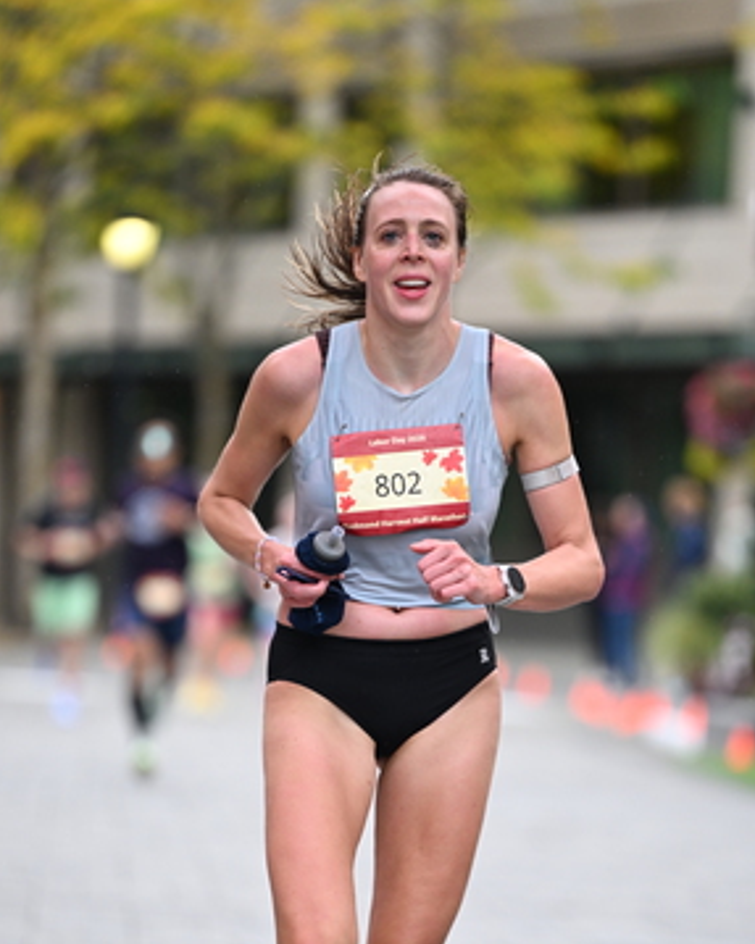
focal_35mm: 252
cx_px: 380
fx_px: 7042
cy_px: 652
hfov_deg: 6.1
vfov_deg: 7.7
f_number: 2.8
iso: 1000
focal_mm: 175
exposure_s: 1/1600
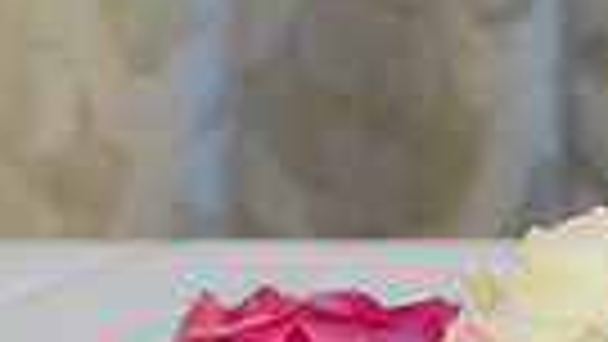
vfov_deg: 4.5
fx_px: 4338
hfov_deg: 8.0
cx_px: 540
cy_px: 670
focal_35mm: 269
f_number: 5.6
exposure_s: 1/250
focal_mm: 40
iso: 400
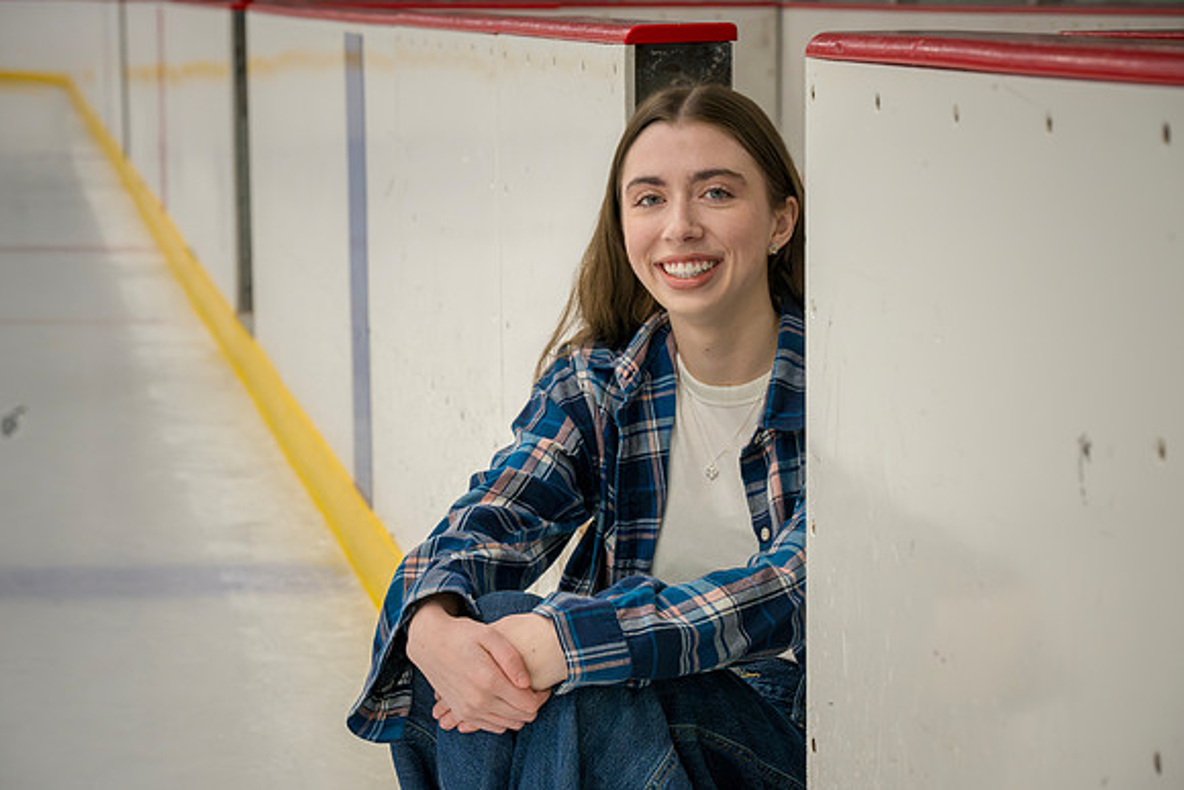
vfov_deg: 15.0
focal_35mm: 91
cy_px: 395
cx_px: 592
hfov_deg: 22.4
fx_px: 2993
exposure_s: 1/250
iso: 3200
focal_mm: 91
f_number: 8
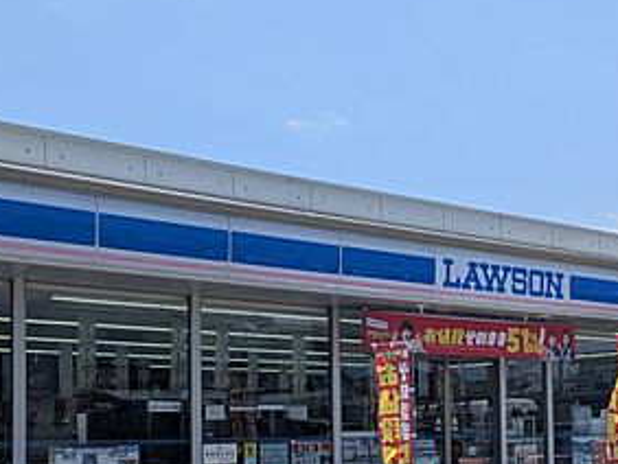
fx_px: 911
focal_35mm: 51
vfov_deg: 27.8
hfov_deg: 37.4
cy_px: 390
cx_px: 256
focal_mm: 4.53
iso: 25
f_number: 1.7
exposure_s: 1/1692
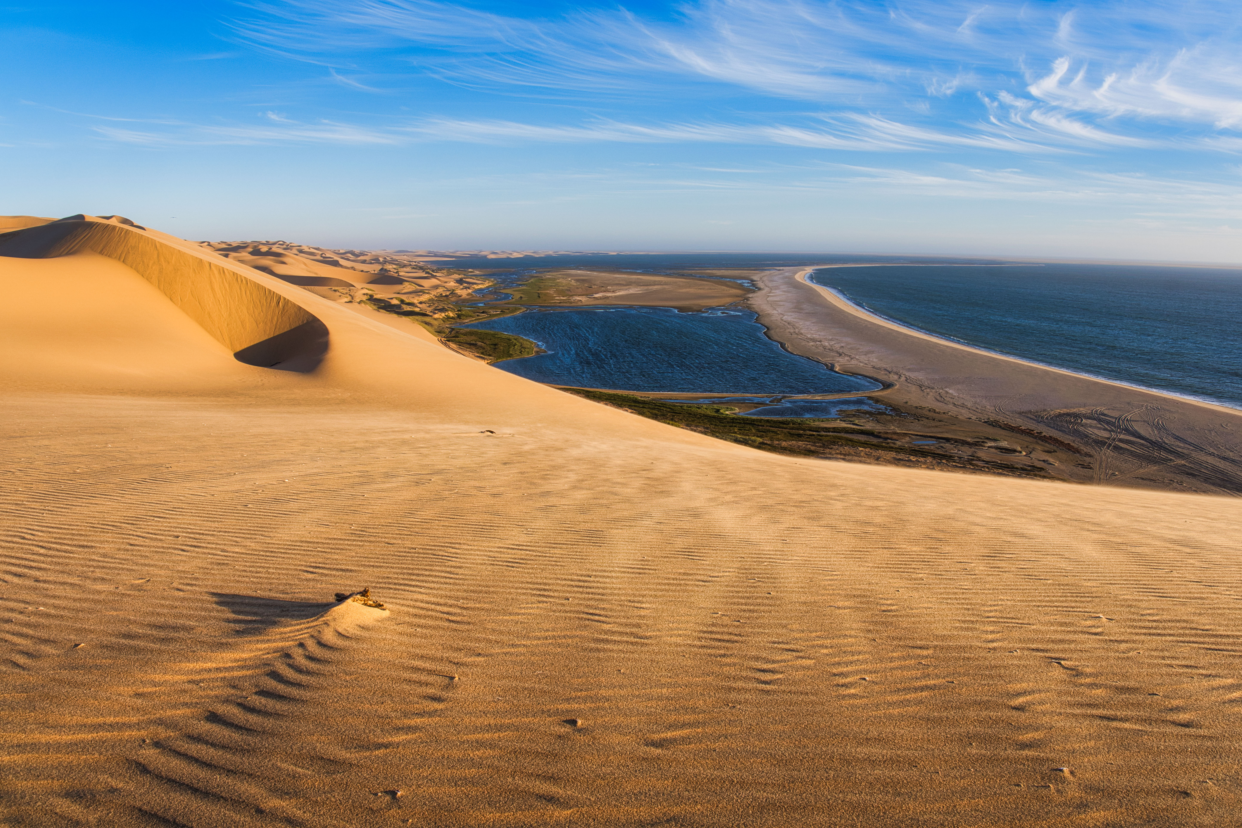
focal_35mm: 25
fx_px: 862
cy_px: 402
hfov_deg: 71.5
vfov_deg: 51.3
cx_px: 631
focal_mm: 16
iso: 100
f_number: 10
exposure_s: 1/160
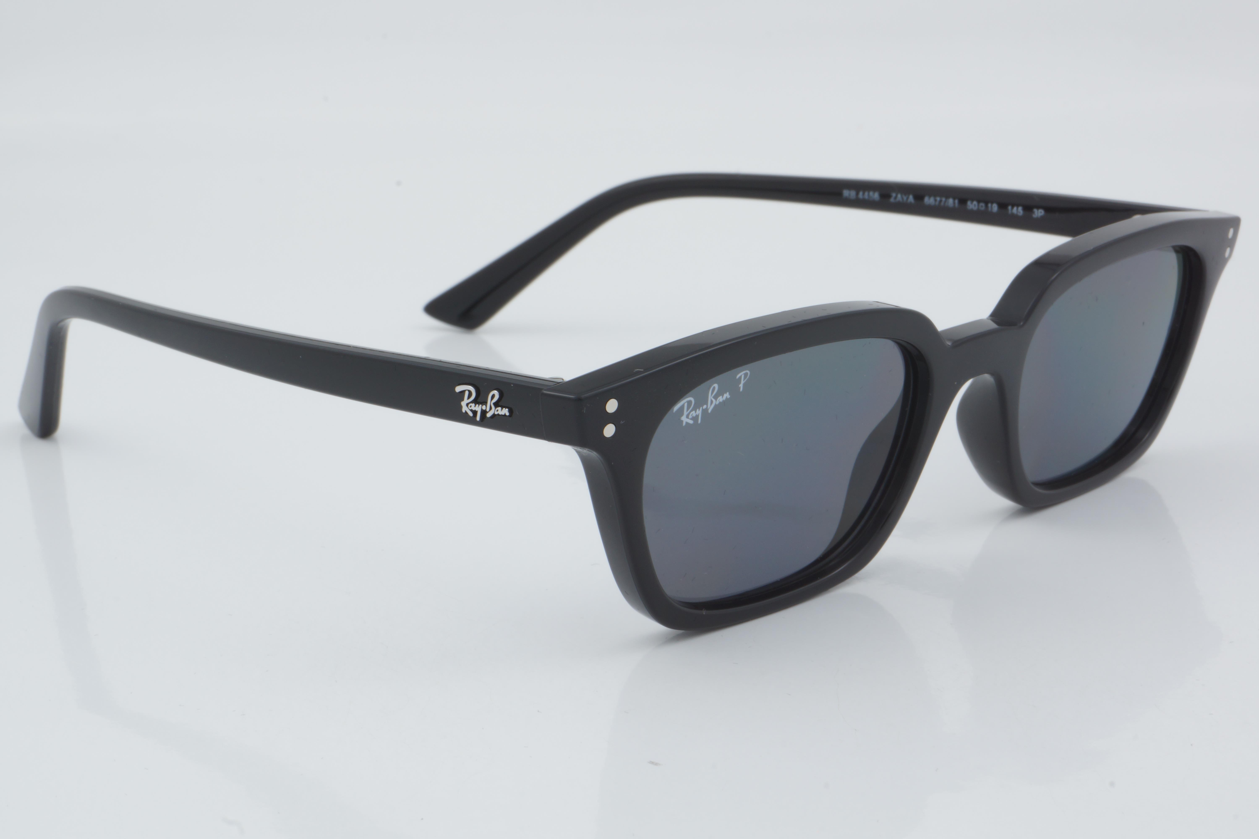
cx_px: 630
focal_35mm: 75
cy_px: 420
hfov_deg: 27.0
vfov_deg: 18.2
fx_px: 2623
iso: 100
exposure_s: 1/4
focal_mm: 50
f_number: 29
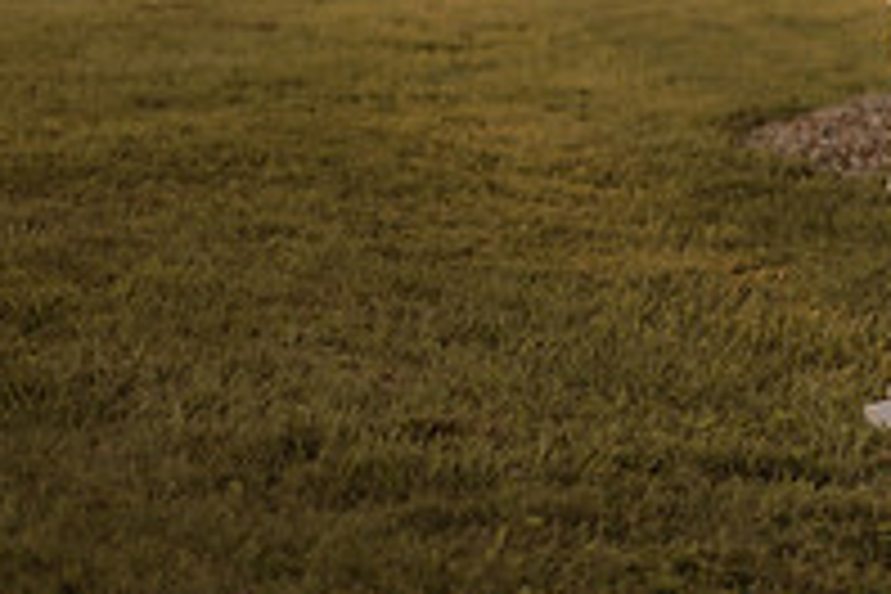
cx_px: 958
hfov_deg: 13.4
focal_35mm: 150
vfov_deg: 9.0
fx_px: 3712
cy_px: -196
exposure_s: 1/400
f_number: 2.8
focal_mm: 50
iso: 200
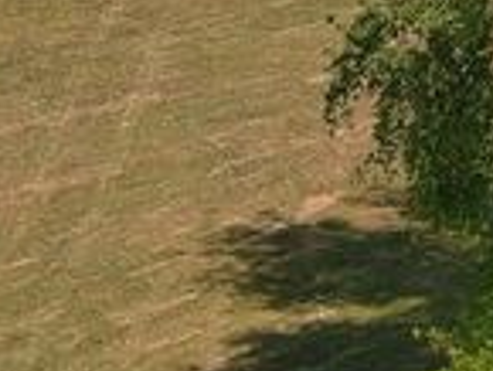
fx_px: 2808
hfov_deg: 9.5
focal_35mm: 197
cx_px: 887
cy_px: -699
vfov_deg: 6.9
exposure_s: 1/1000
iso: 100
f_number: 2.8
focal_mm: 10.57
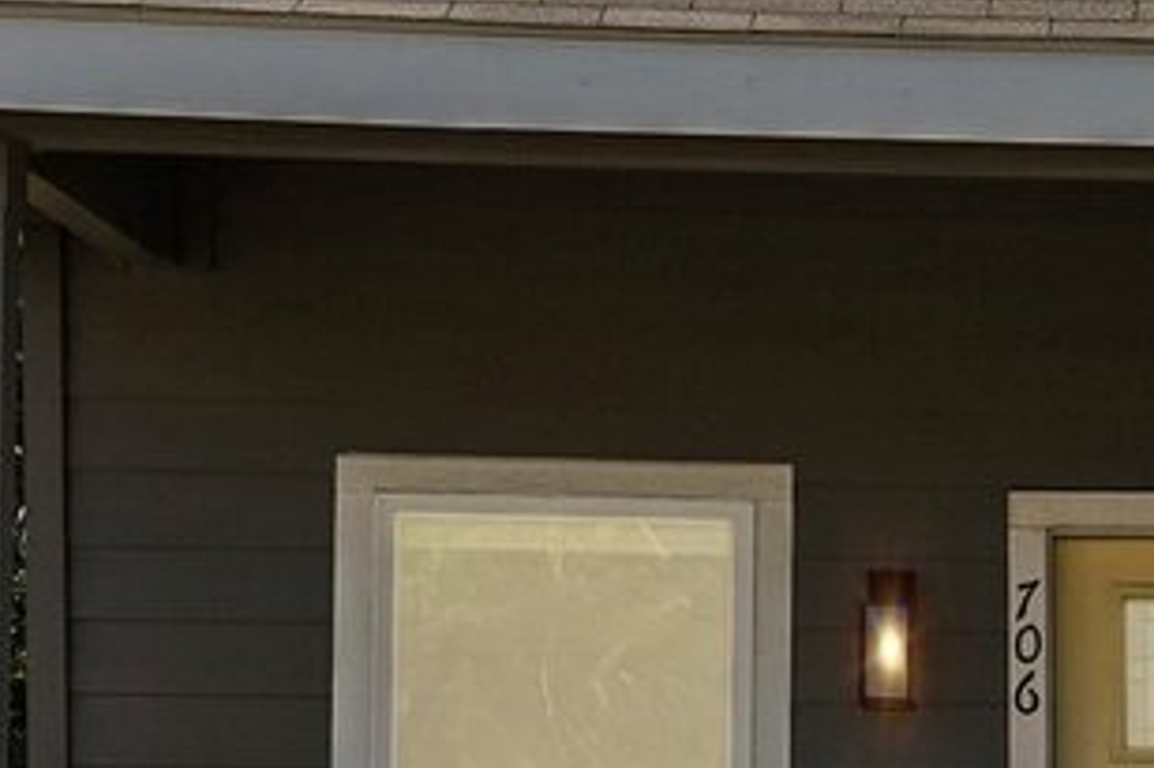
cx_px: 1862
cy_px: 820
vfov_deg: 8.4
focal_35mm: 163
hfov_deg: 11.9
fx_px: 5222
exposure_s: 1/400
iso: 200
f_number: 9
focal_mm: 31
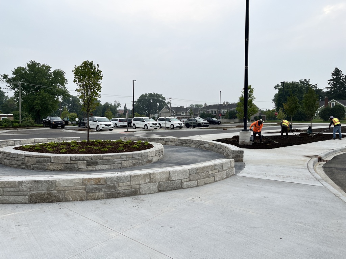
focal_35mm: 26
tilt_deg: -2.8
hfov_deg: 67.3
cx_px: 173
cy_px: 130
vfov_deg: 53.1
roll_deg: -1.0
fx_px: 260
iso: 50
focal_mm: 5.1
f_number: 1.6
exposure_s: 1/1558
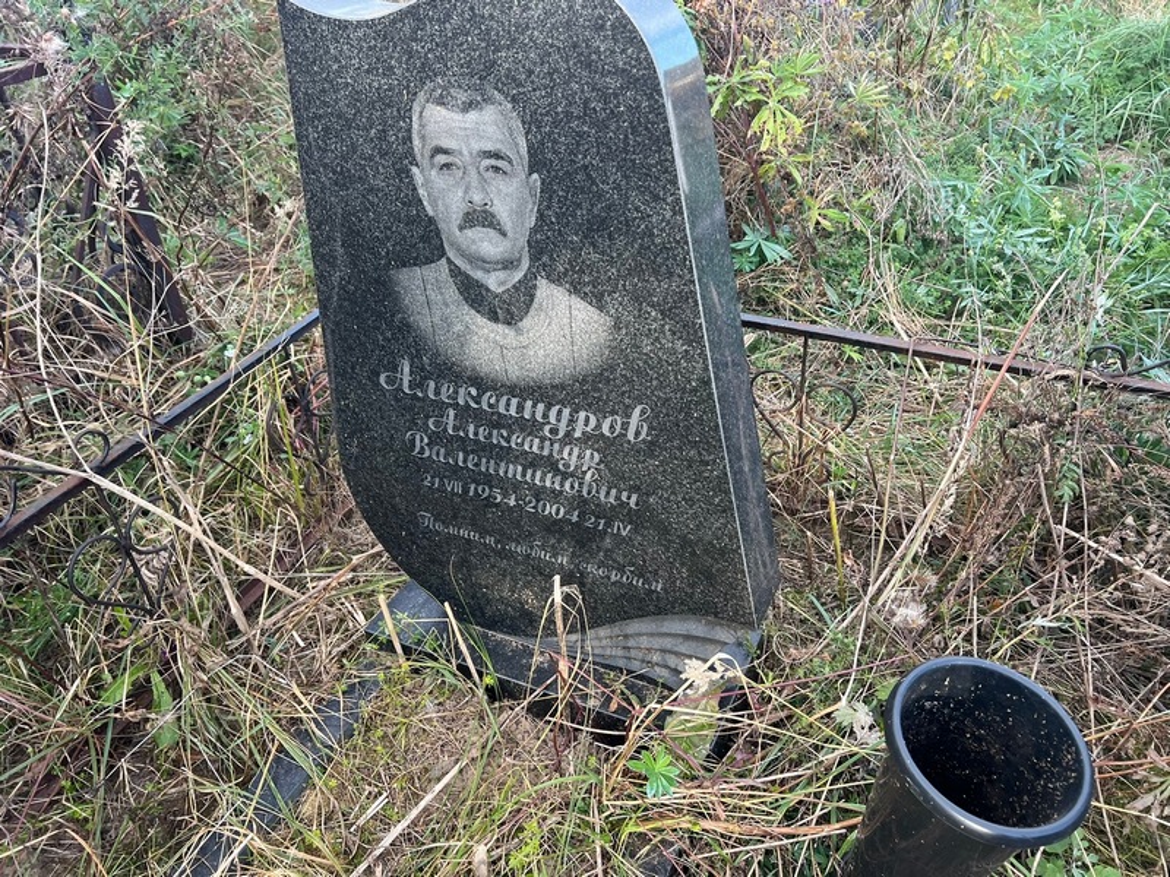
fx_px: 879
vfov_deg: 53.1
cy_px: 438
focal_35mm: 26
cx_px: 585
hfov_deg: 67.3
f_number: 1.5
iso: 40
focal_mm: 5.7
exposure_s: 1/218
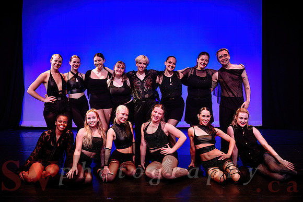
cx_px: 143
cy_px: 101
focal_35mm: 33
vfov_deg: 40.5
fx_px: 274
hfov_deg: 57.9
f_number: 4.5
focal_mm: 28
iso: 1250
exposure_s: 1/240
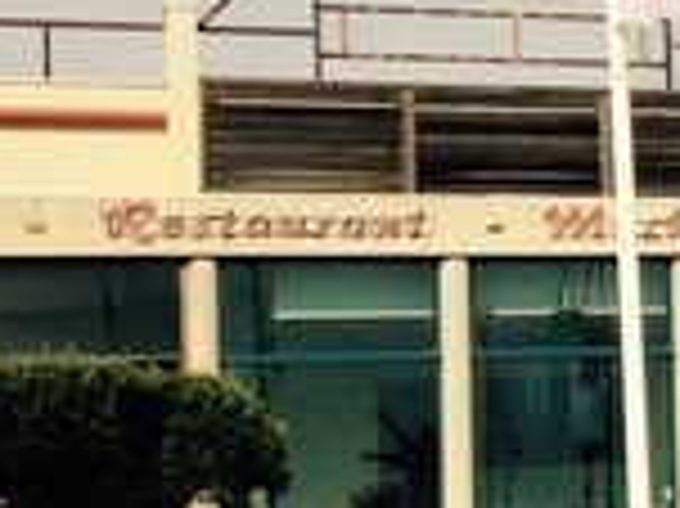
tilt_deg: +3.6
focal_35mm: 131
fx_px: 2571
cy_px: 310
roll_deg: +3.4
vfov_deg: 11.3
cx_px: 1081
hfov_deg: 13.9
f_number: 2.4
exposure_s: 1/3012
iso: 50
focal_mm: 4.12
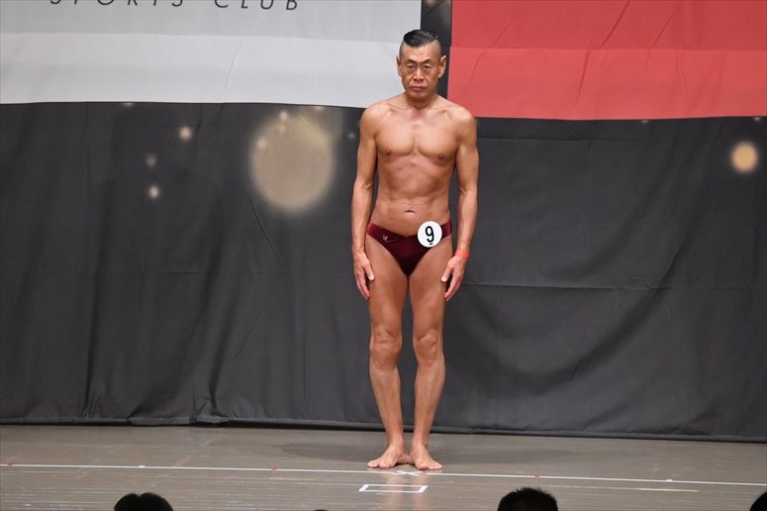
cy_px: 256
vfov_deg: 6.1
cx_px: 384
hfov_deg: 9.2
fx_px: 4791
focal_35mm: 225
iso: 6400
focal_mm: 150
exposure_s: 1/400
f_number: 5.6
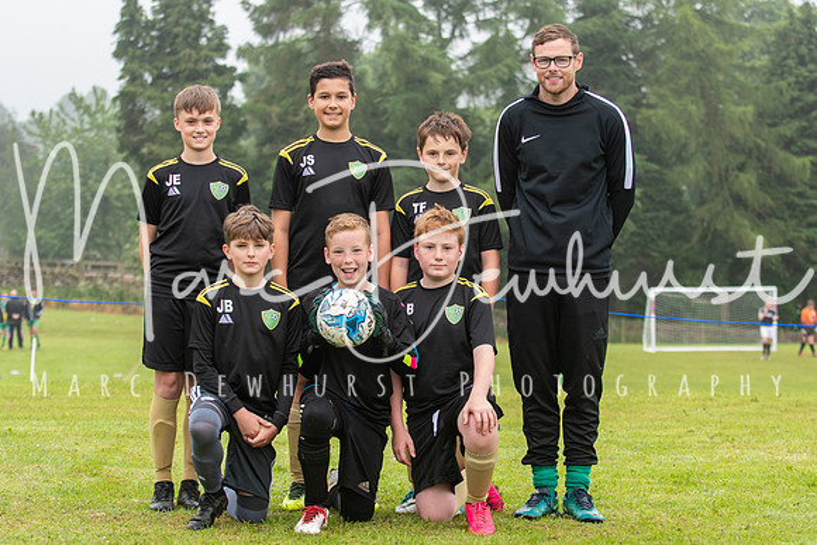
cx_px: 435
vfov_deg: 11.5
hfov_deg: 17.1
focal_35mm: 120
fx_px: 2719
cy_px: 255
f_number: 5
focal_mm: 75
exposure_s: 1/320
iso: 500
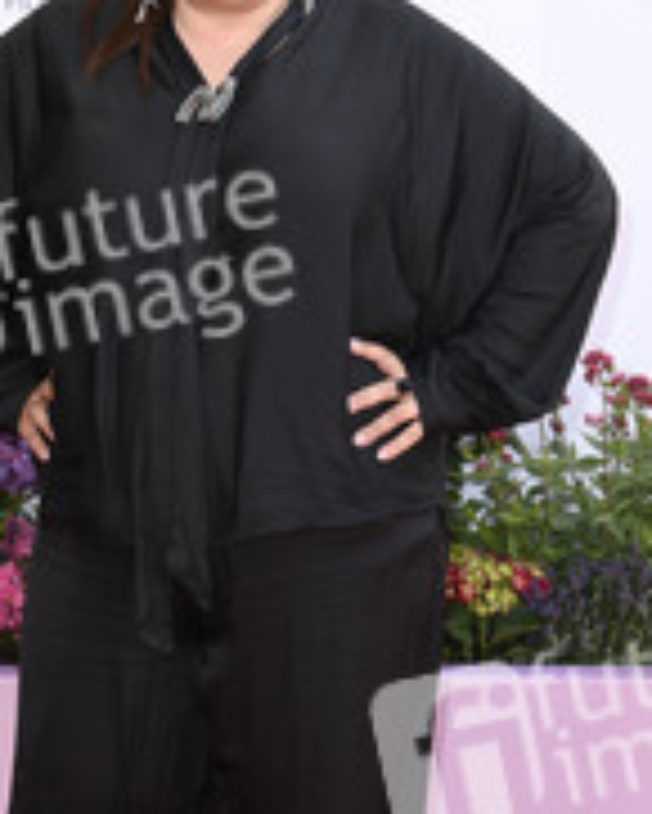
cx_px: 193
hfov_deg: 10.9
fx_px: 3398
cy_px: 504
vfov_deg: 13.6
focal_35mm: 141
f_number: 6.3
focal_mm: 68
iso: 500
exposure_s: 1/250
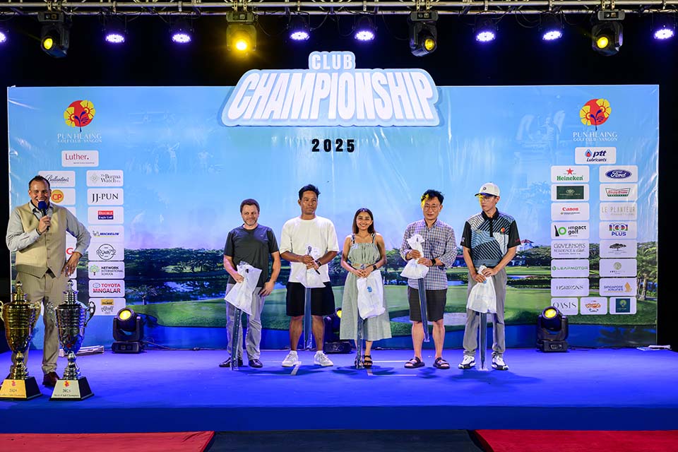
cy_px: 226
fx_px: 753
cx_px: 339
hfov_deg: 48.5
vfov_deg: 33.4
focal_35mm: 40
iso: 1400
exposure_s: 1/200
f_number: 6.3
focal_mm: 40
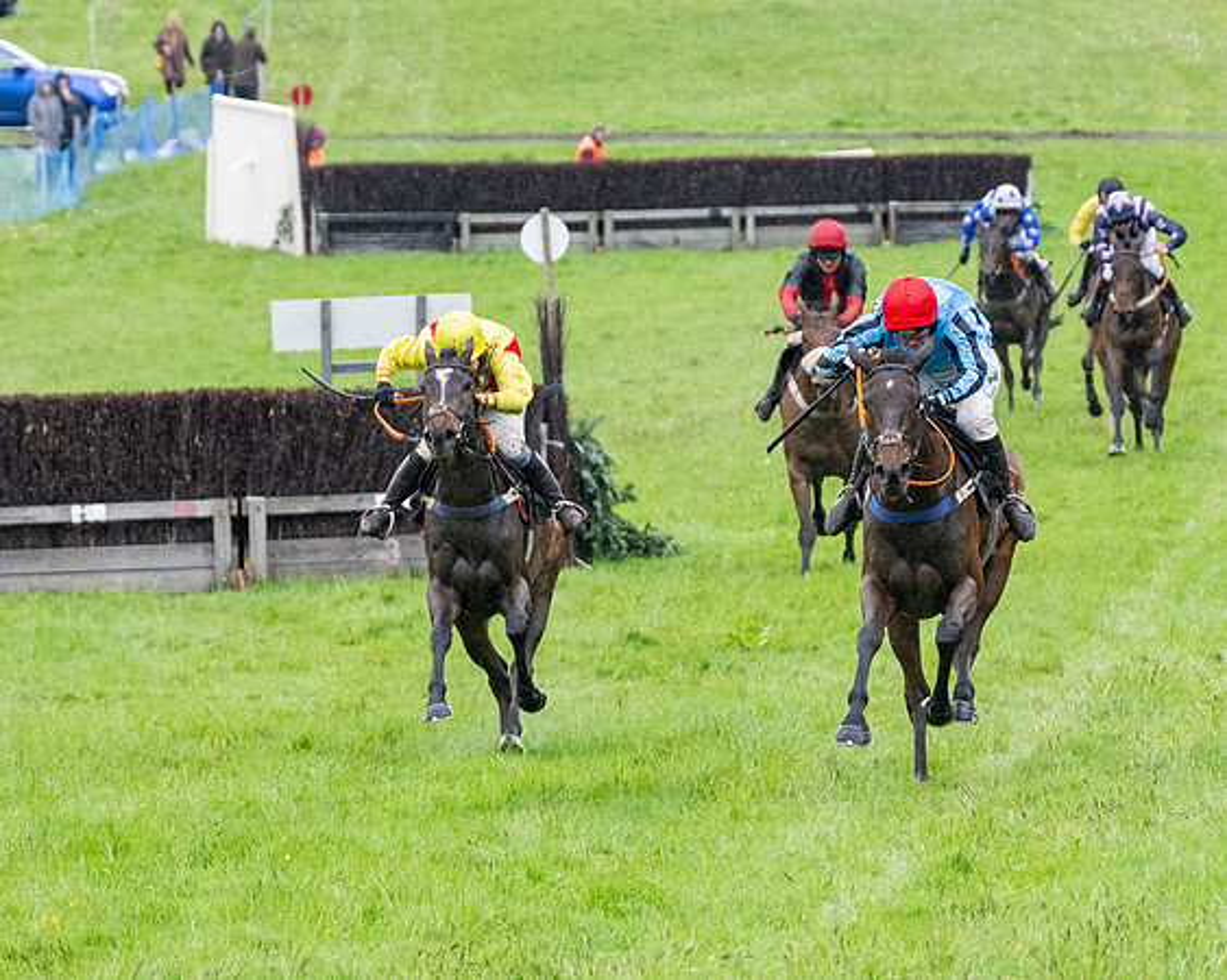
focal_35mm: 378
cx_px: 760
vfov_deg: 4.1
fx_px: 13739
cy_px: 475
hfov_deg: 5.1
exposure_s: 1/1250
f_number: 4
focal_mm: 130
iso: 1000
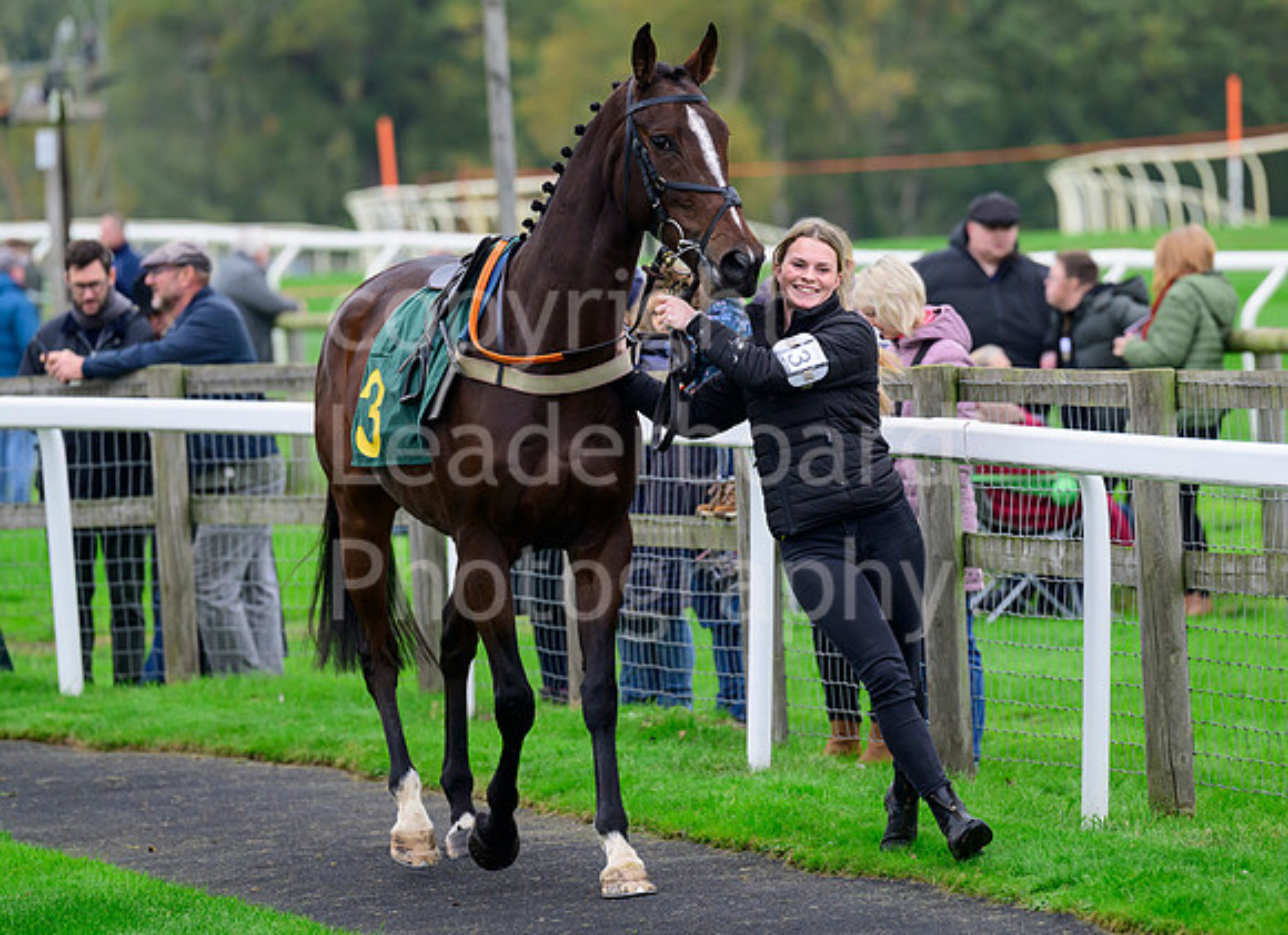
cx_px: 668
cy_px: 416
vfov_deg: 6.2
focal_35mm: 235
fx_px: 8648
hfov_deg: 8.5
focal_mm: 200
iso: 1600
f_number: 4
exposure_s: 1/1000
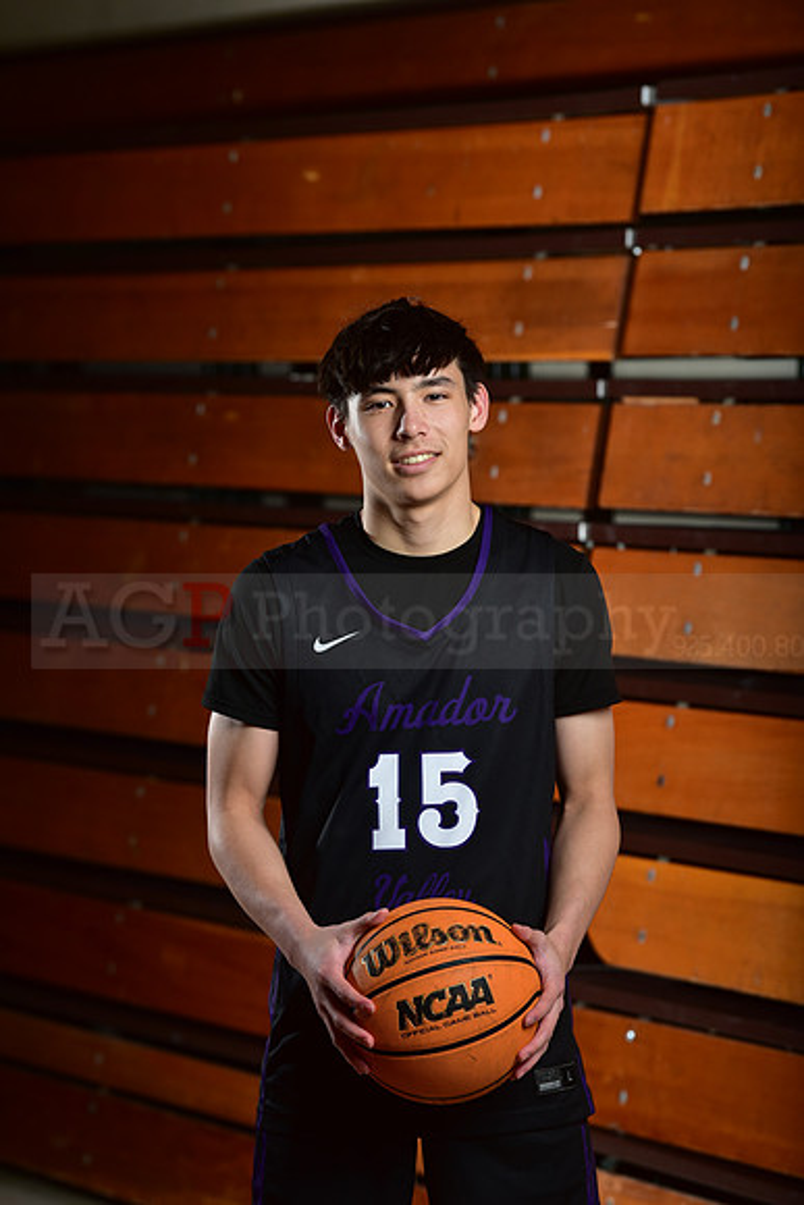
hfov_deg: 8.1
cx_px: 402
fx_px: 5691
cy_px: 602
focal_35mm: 170
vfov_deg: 12.1
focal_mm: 170
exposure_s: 1/250
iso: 320
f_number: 5.6
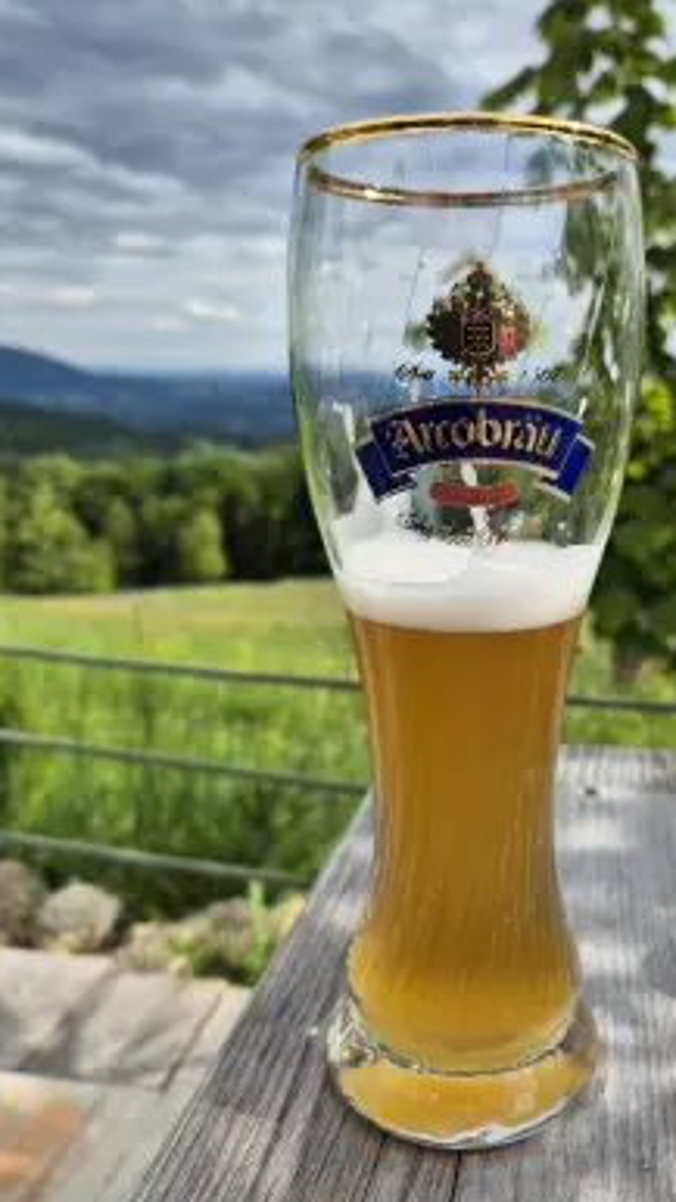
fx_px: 829
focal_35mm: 26
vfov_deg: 71.9
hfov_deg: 43.6
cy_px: 595
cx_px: 461
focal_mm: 5.4
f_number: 1.8
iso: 25
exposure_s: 1/1429
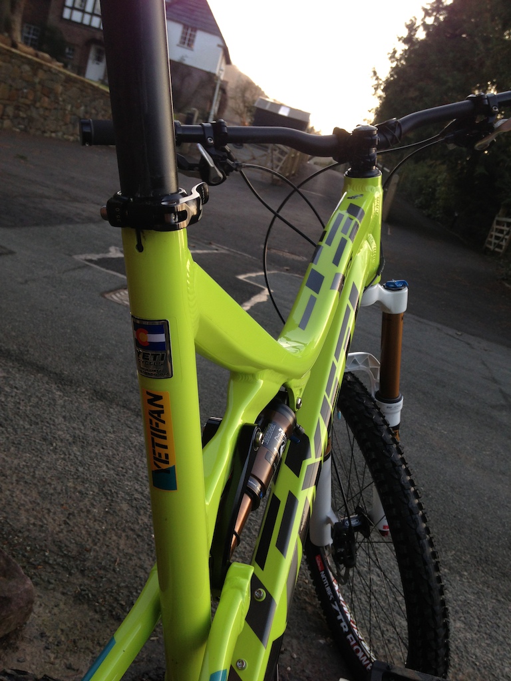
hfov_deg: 42.9
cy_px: 340
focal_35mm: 33
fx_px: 650
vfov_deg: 55.4
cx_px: 256
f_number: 2.4
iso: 50
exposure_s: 1/120
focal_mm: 4.13
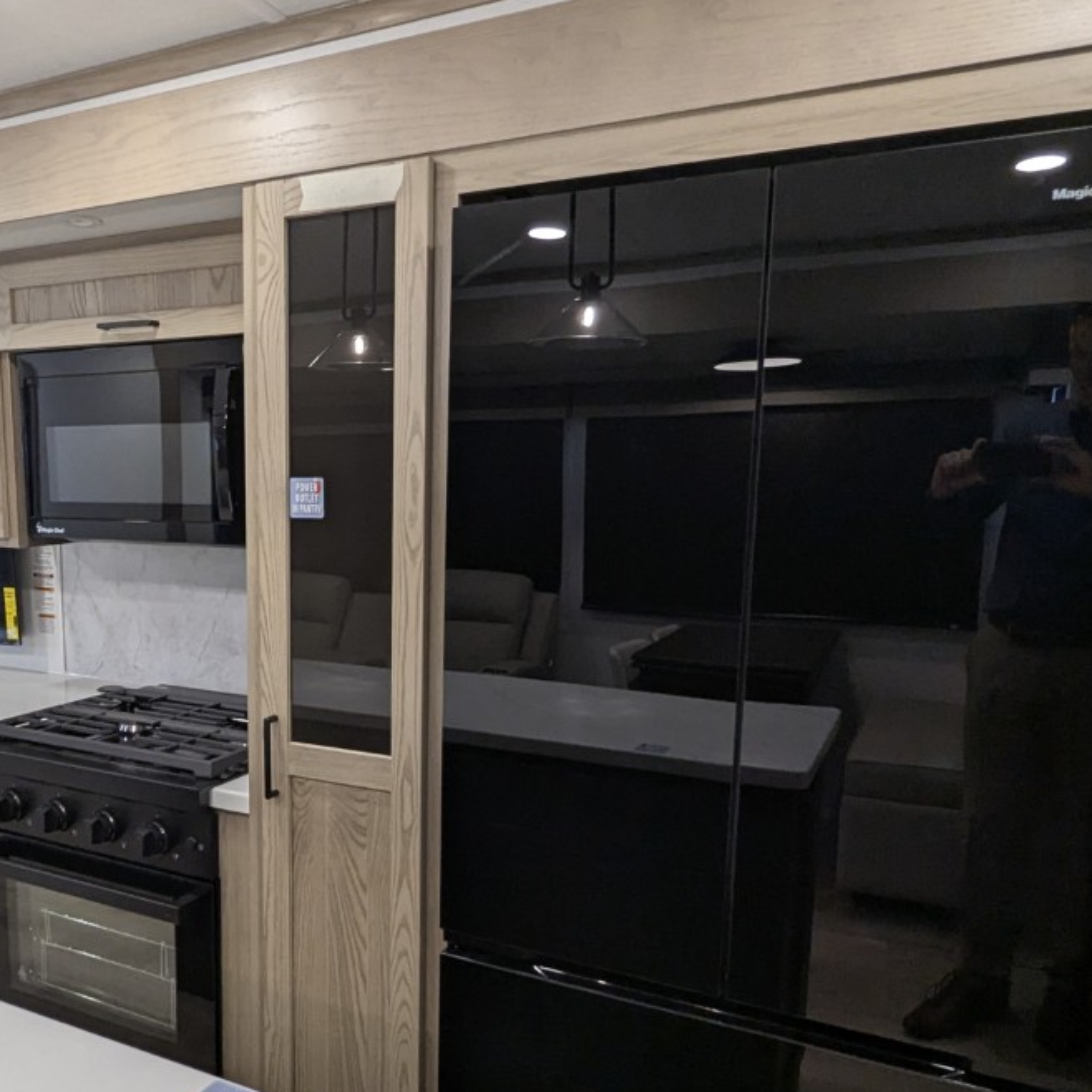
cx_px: 323
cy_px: 631
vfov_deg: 53.8
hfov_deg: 52.5
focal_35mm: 30
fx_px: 1071
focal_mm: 2.35
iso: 173
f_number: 2.2
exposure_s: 1/51.4
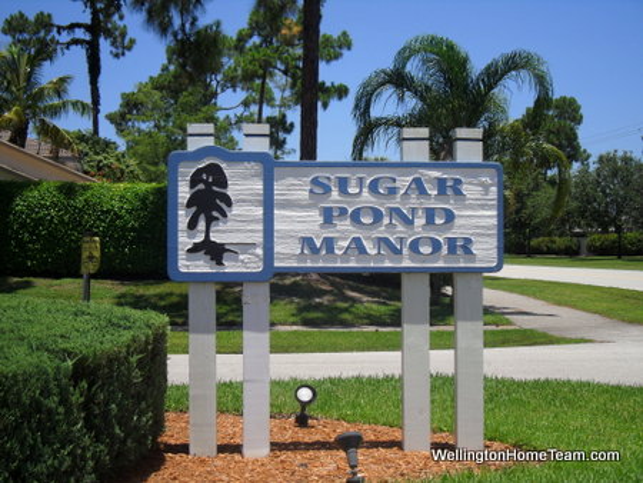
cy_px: 242
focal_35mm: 59
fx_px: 1097
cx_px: 322
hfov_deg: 32.7
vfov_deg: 24.8
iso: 80
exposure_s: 1/1000
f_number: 4
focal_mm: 10.6
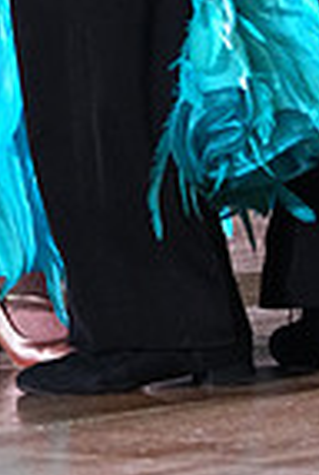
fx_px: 9735
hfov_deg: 1.9
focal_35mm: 736
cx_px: 48
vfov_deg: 2.8
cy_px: -422
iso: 6400
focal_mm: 182
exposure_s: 1/400
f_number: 4.5
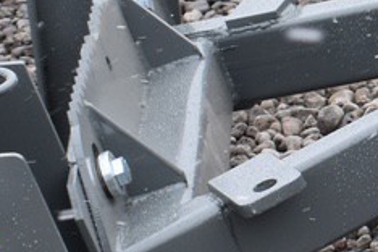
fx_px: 2625
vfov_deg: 5.5
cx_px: 678
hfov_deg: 8.0
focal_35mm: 250
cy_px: 155
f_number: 8
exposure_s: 1/250
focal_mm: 26
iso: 400
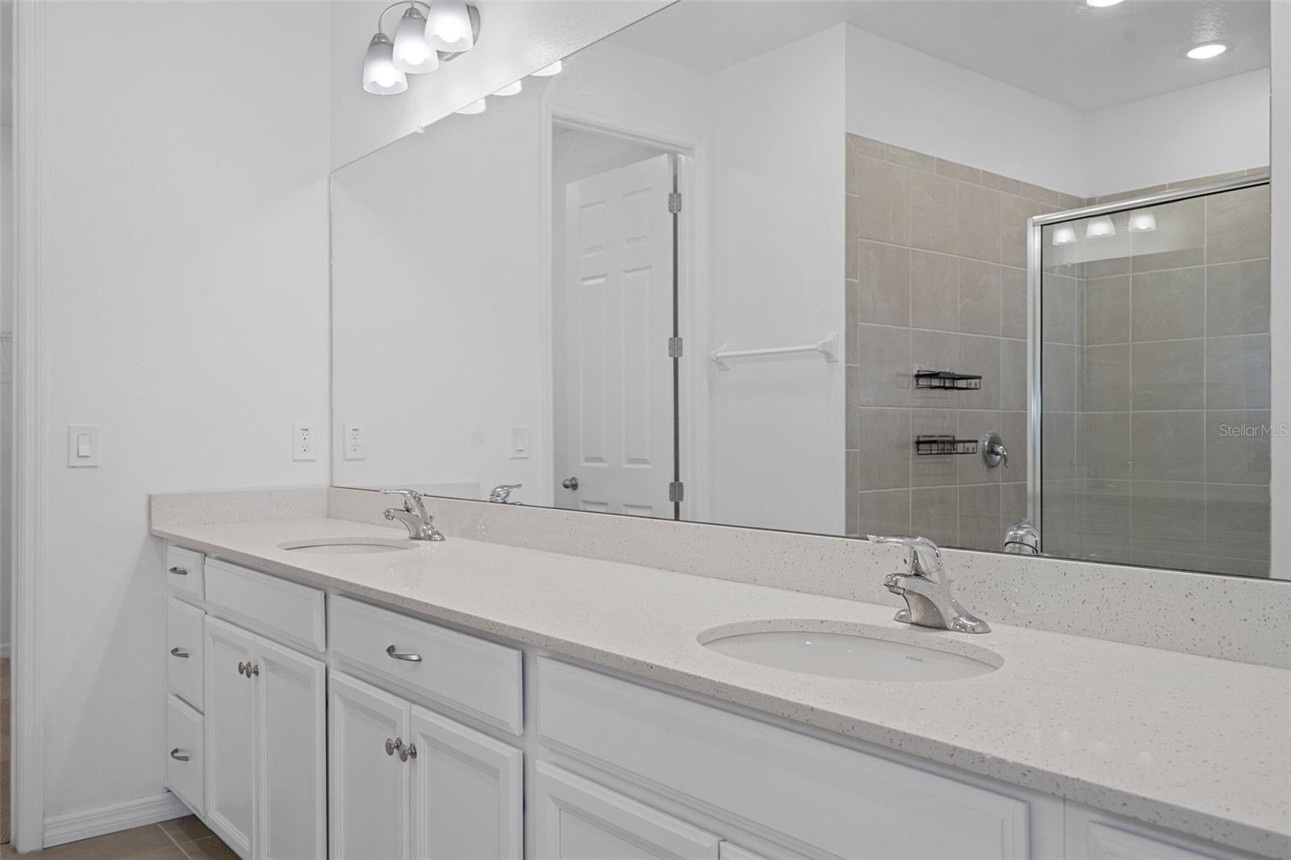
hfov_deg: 67.4
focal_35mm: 27
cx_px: 646
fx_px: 968
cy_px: 430
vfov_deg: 47.9
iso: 320
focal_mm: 27
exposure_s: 1/10
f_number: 8
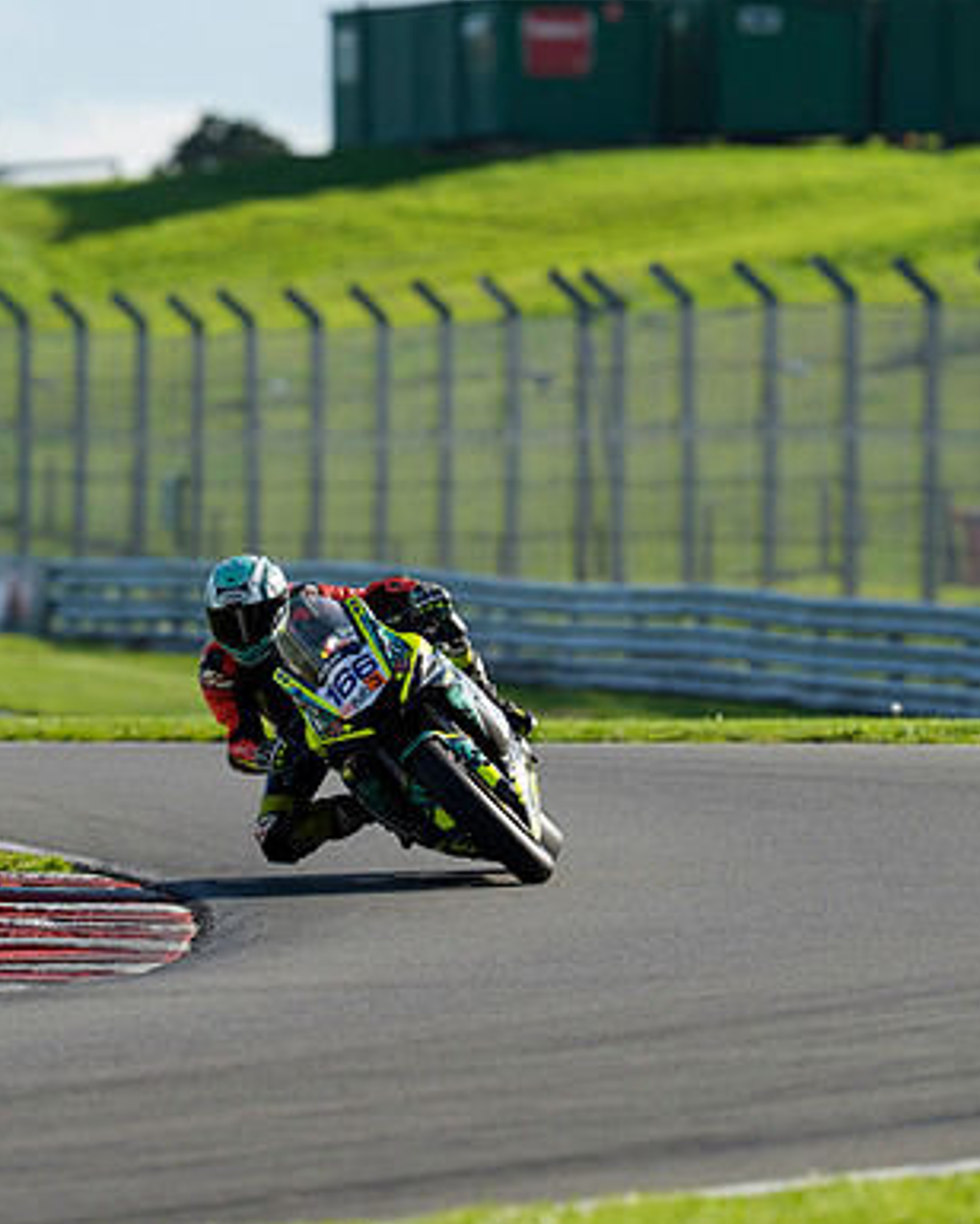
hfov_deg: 2.7
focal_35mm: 566
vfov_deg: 3.4
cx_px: 375
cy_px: 612
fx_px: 20520
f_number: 5.6
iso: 125
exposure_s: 1/400
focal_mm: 400
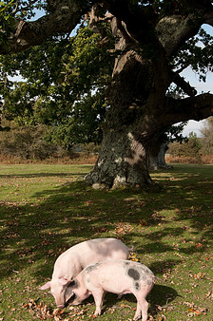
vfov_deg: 41.1
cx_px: 102
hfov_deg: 28.0
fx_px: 428
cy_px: 184
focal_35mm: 48
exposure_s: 1/125
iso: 200
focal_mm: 24
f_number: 11
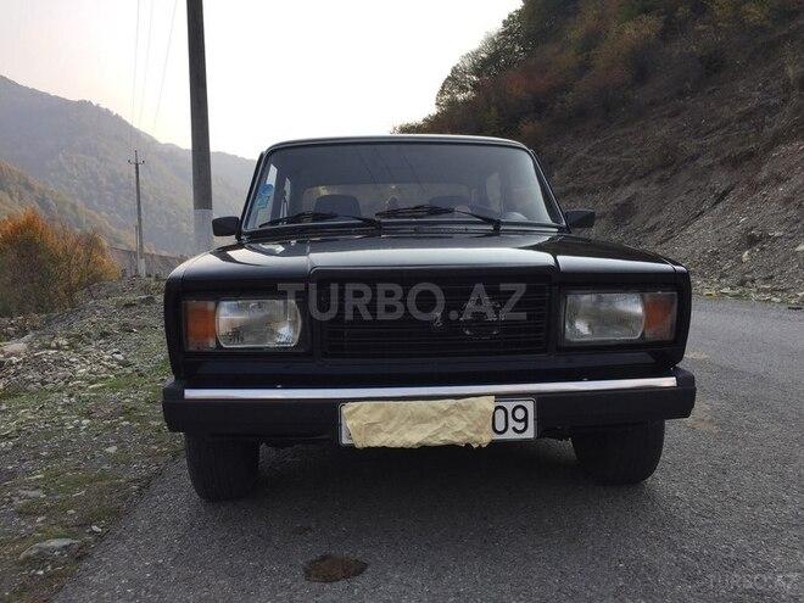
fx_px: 674
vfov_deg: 48.2
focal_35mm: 29
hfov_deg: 61.7
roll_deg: -0.6
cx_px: 402
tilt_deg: -3.4
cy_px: 302
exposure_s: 1/964
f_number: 2.2
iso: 32
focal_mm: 4.15
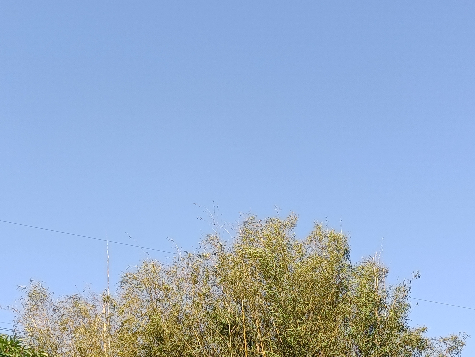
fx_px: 851
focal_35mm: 62
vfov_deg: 23.7
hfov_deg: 31.2
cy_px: 180
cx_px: 219
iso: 100
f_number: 1.8
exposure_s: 1/673
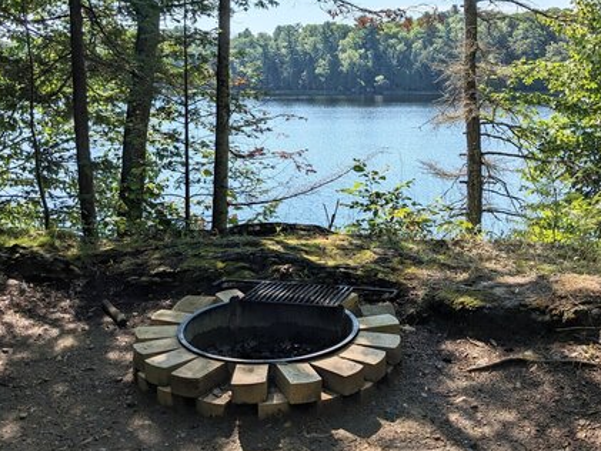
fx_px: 712
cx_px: 308
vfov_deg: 34.9
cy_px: 154
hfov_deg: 45.8
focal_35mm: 41
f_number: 1.73
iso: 73
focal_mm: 4.38
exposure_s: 1/7812
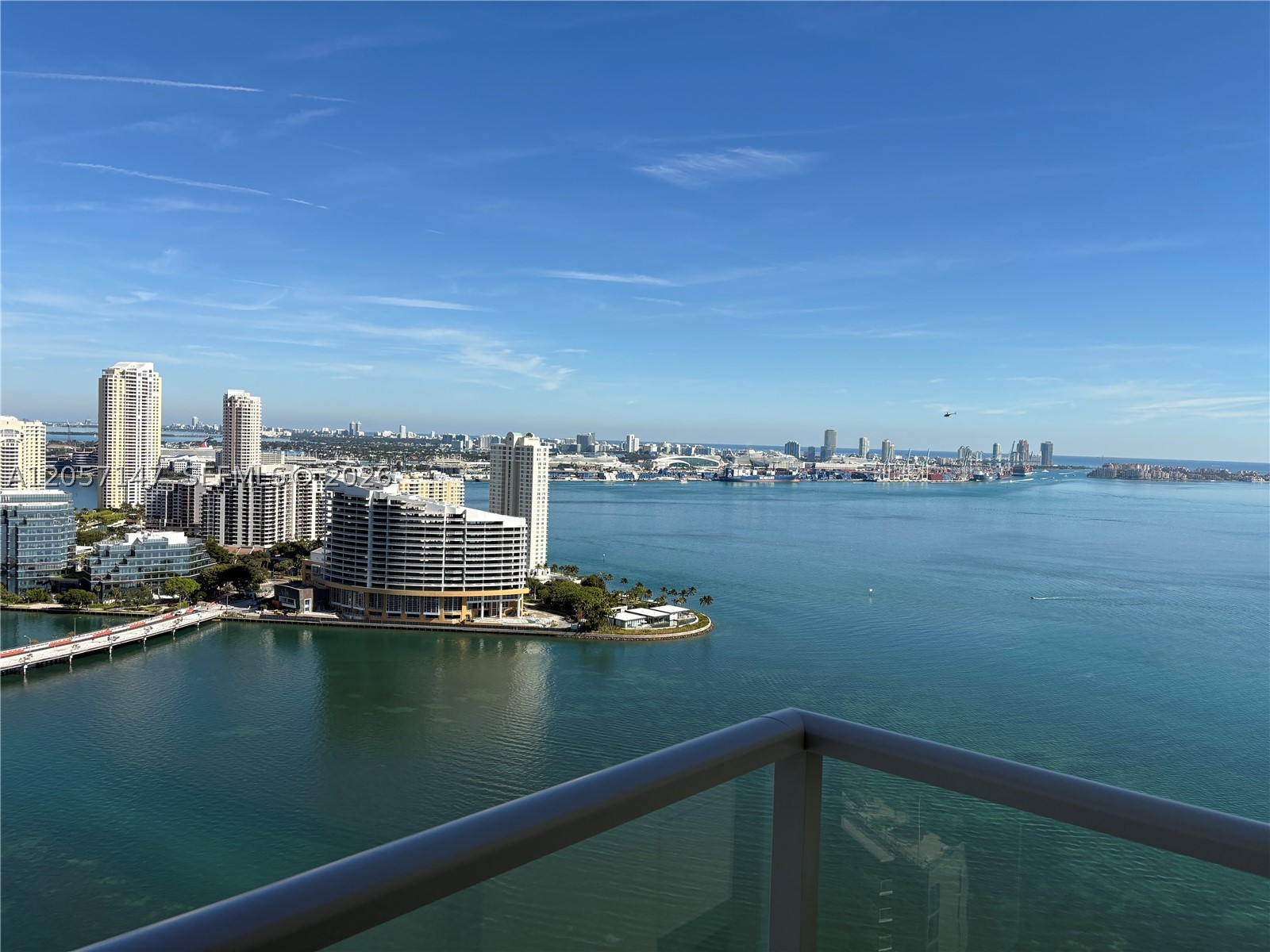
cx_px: 635
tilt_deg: -2.3
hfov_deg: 67.3
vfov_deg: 53.1
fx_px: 954
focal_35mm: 26
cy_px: 476
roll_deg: -2.4
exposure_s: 1/5348
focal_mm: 5.96
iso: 50
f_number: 1.6
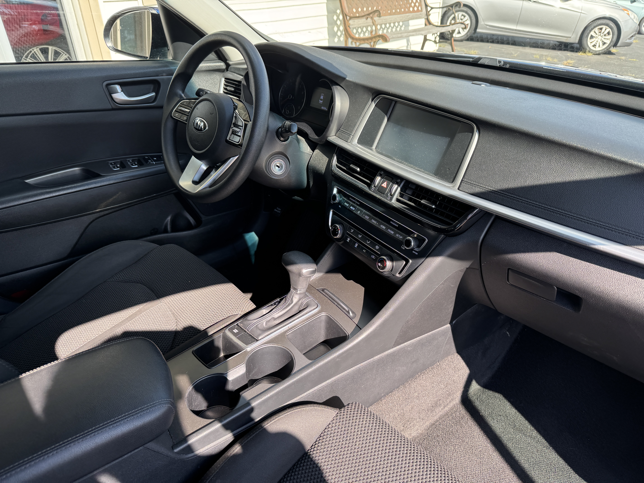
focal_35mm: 24
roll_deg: -1.3
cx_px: 322
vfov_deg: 56.8
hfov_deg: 71.6
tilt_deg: -34.2
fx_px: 446
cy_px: 242
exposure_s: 1/325
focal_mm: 6.76
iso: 80
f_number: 1.78
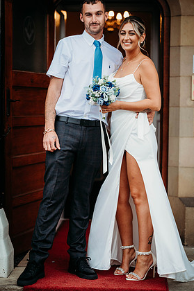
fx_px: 737
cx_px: 102
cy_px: 139
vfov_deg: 22.4
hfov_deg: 15.0
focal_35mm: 91
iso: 125
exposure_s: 1/200
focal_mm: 85
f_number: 2
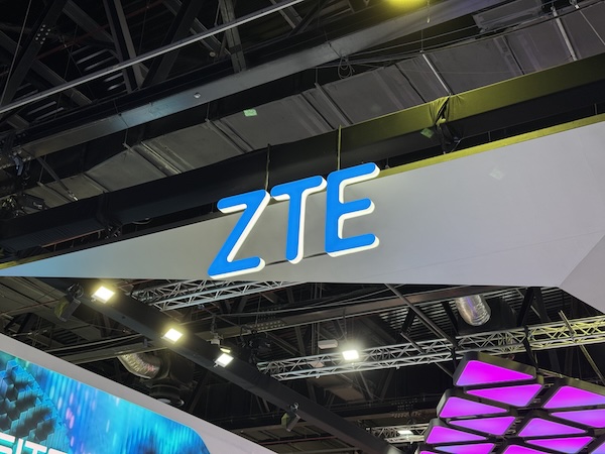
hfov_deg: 39.7
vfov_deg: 30.3
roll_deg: -3.6
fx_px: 839
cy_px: 227
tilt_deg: +27.8
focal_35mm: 48
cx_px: 302
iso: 64
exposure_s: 1/100
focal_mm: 6.76
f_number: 1.78
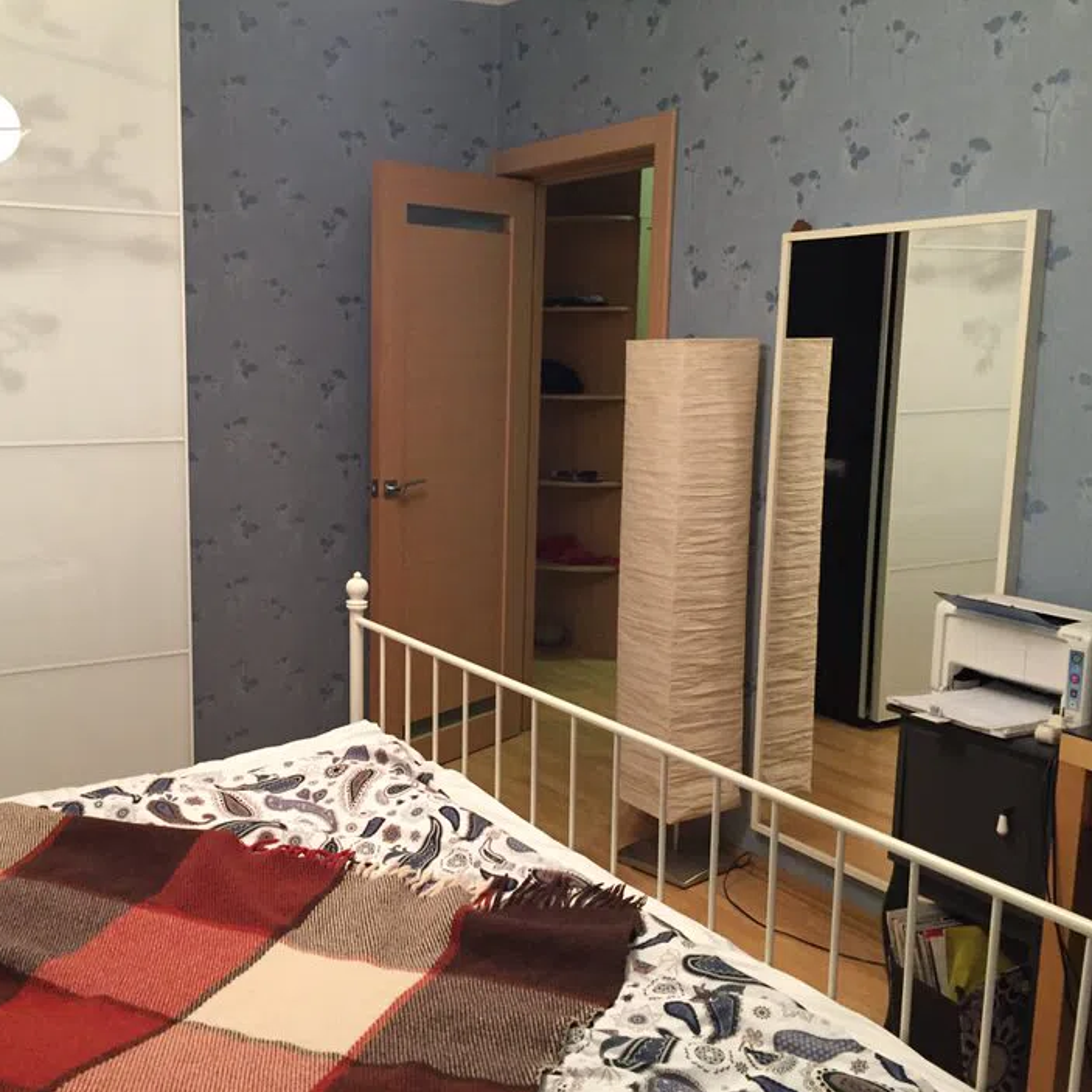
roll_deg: -0.3
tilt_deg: -9.3
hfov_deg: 46.5
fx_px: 1249
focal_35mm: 35
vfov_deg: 47.2
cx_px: 373
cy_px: 558
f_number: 2.2
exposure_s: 1/20
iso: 250
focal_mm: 4.15
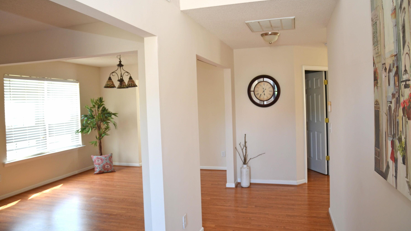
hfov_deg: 71.9
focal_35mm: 26
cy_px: 97
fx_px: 283
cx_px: 206
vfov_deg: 44.2
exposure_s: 1/60
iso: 220
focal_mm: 16
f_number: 4
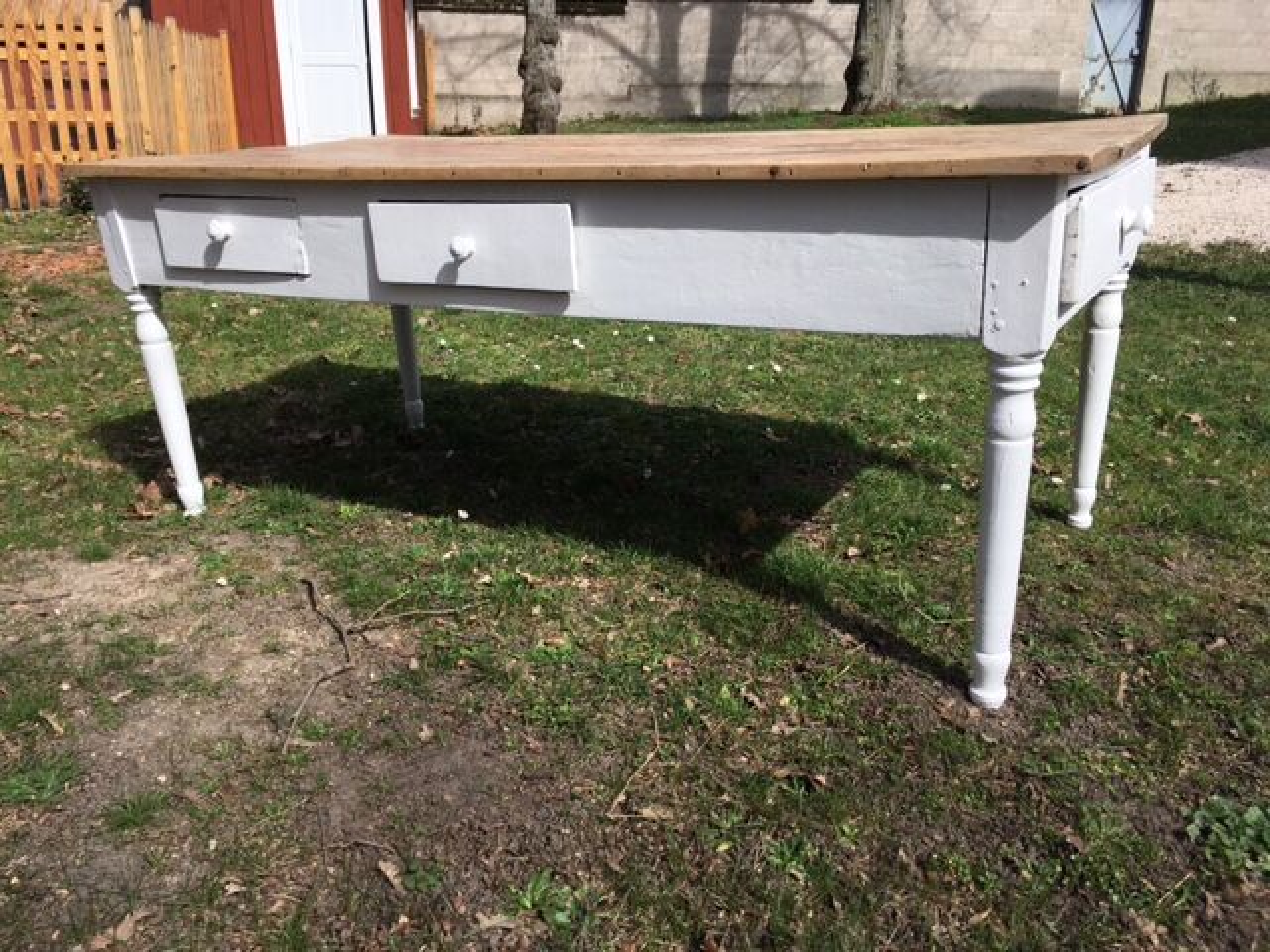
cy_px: 476
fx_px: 1064
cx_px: 635
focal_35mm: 29
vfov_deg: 48.2
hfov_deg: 61.7
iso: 25
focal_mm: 4.15
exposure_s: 1/1538
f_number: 2.2
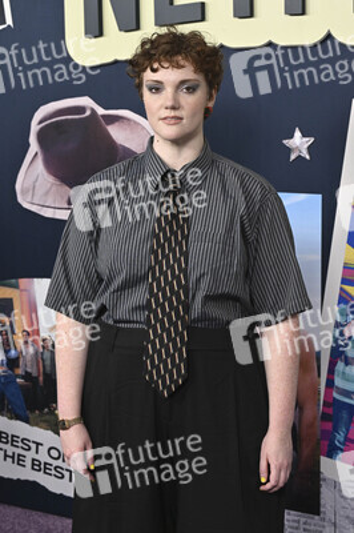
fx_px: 1019
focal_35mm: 69
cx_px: 177
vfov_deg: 29.3
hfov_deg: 19.7
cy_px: 266
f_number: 6.3
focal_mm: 69
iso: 1250
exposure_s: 1/250
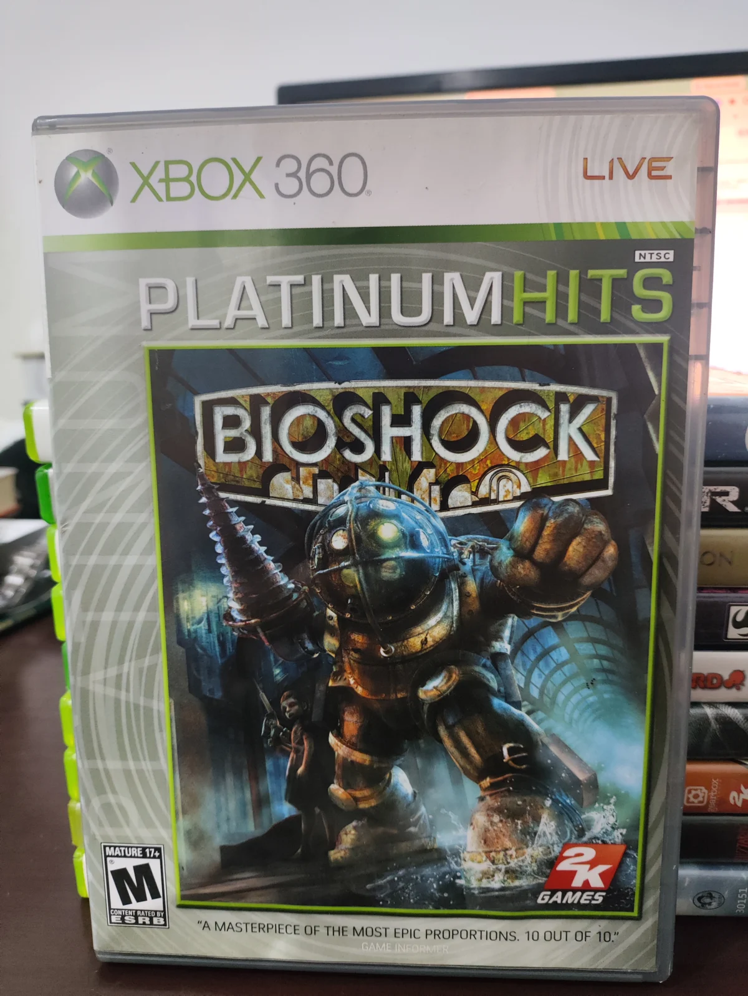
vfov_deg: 71.6
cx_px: 374
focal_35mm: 24
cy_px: 498
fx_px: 691
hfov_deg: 56.9
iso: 451
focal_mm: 4.68
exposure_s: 1/24
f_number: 1.8
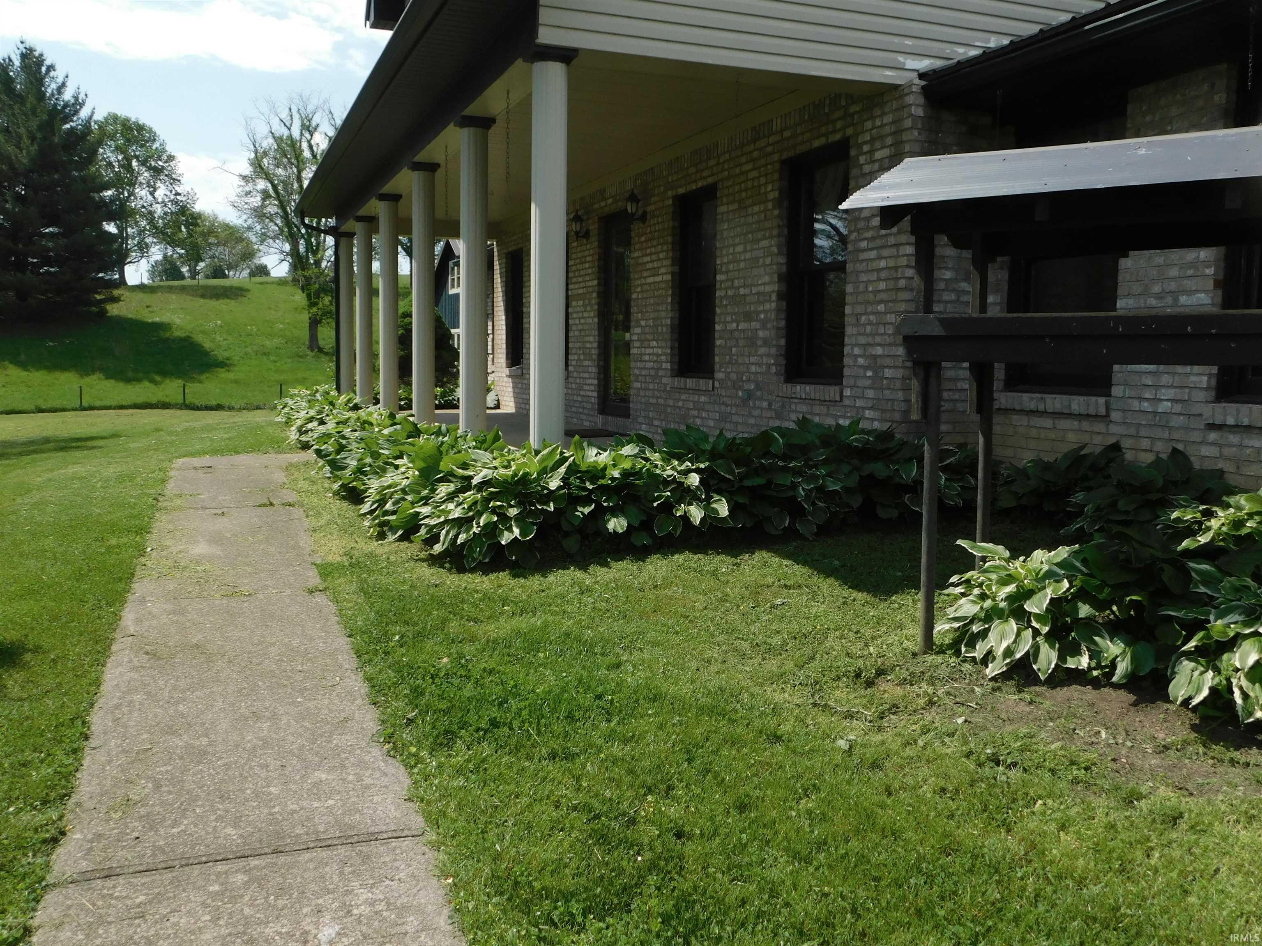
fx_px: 1094
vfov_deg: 46.8
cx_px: 631
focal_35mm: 30
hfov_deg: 60.0
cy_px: 473
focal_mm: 5.3
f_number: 3.2
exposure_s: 1/1250
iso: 125
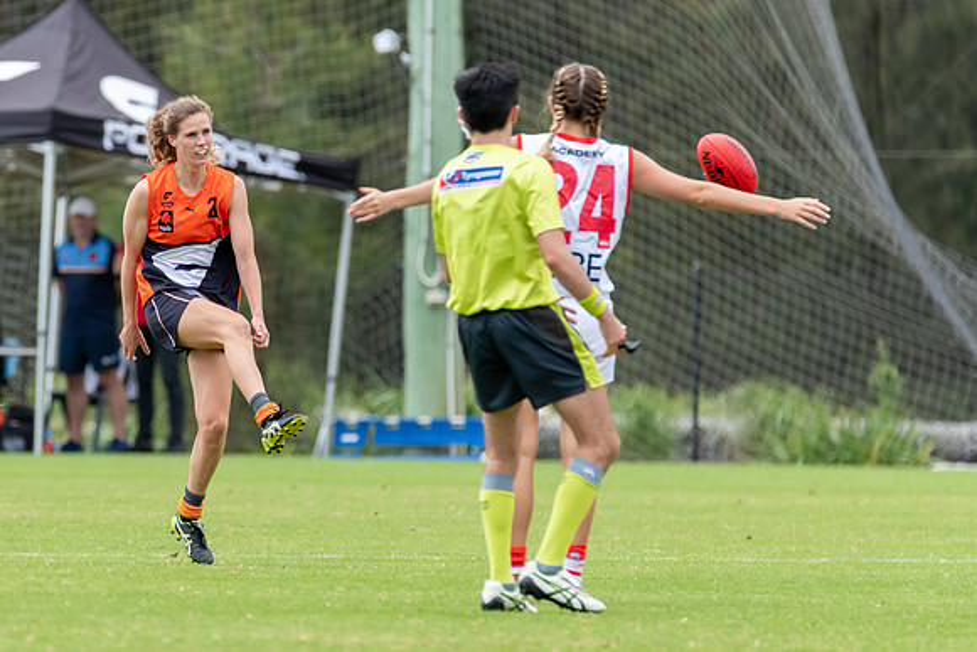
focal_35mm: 655
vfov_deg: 2.1
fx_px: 17785
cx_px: 281
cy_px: 311
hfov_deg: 3.1
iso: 800
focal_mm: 460
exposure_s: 1/1600
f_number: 6.3
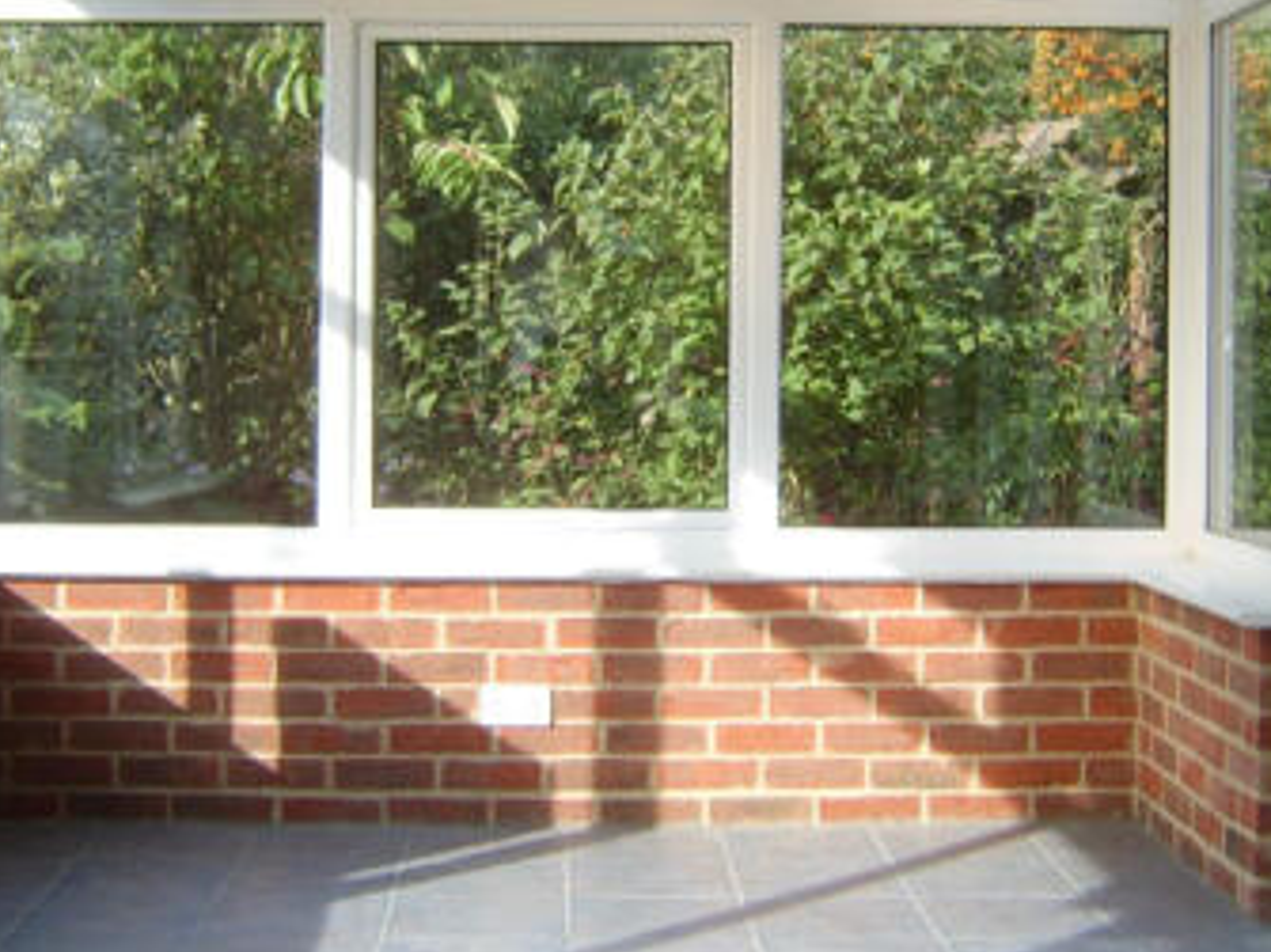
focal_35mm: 54
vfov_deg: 26.9
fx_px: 1982
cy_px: 366
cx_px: 544
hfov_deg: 35.5
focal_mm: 8.13
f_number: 2.7
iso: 50
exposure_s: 1/210
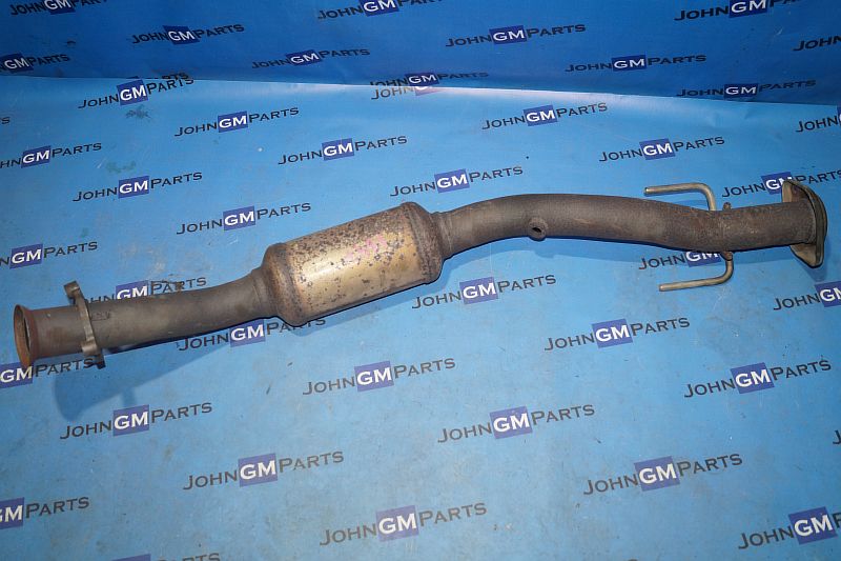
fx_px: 771
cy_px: 280
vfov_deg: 40.0
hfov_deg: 57.2
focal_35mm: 33
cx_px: 420
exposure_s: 1/160
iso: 640
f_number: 4
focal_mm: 22
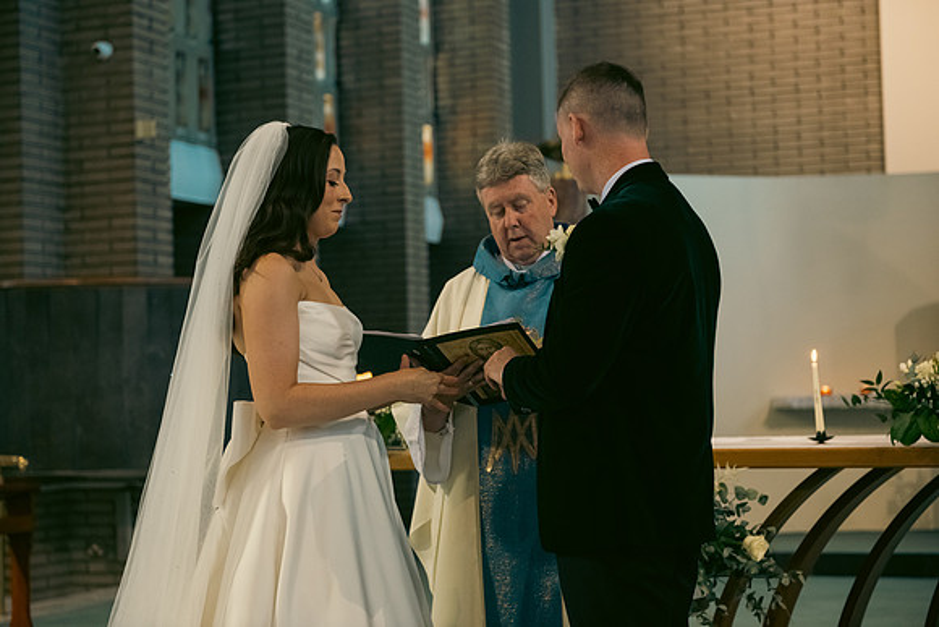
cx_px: 470
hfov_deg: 28.8
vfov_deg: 19.5
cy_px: 314
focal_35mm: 70
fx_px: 1826
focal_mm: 70
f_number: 3.5
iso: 1000
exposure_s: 1/160
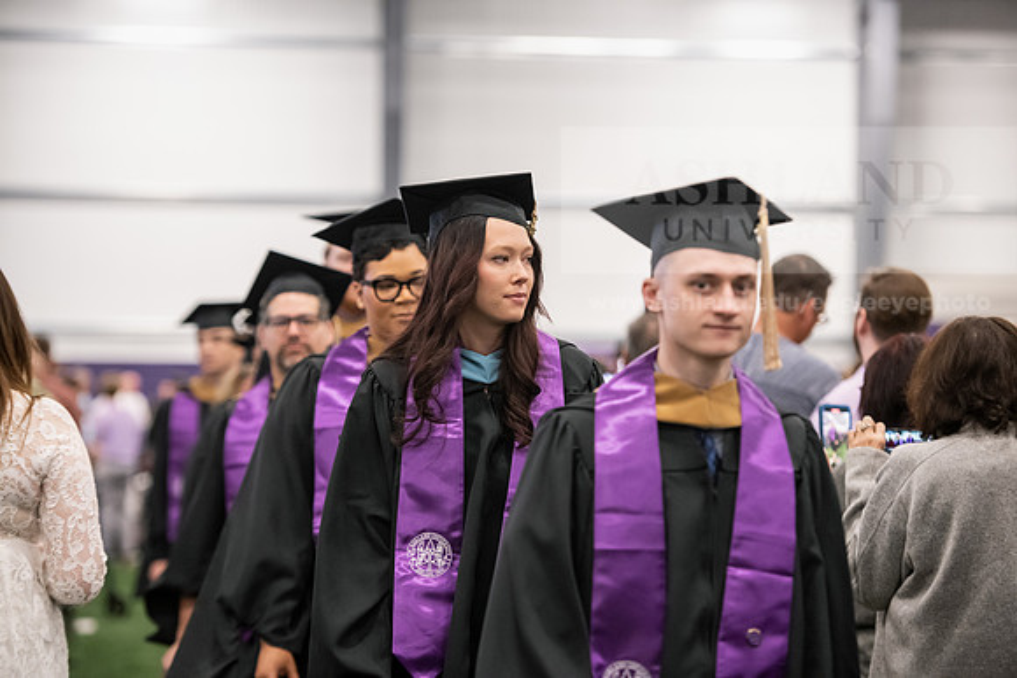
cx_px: 508
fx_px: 3447
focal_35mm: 122
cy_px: 339
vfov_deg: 11.2
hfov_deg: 16.8
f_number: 3.2
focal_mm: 122
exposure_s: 1/200
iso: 3200
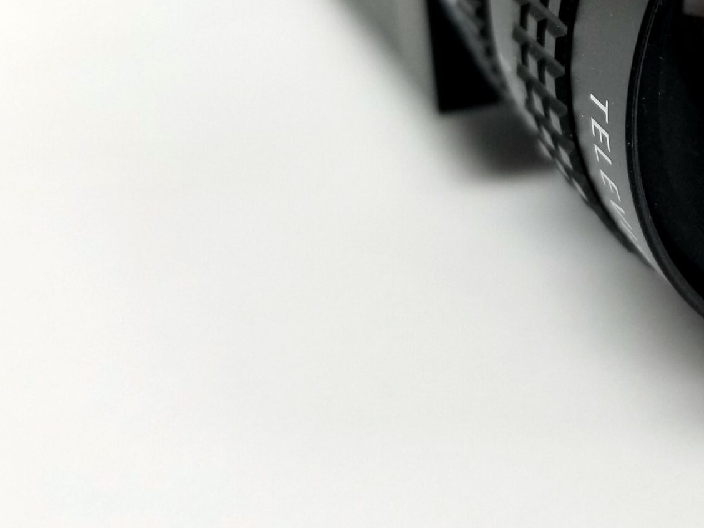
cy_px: -7
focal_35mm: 59
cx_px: 692
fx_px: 1200
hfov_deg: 30.6
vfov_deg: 23.7
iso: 80
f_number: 1.7
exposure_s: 1/120
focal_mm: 4.25
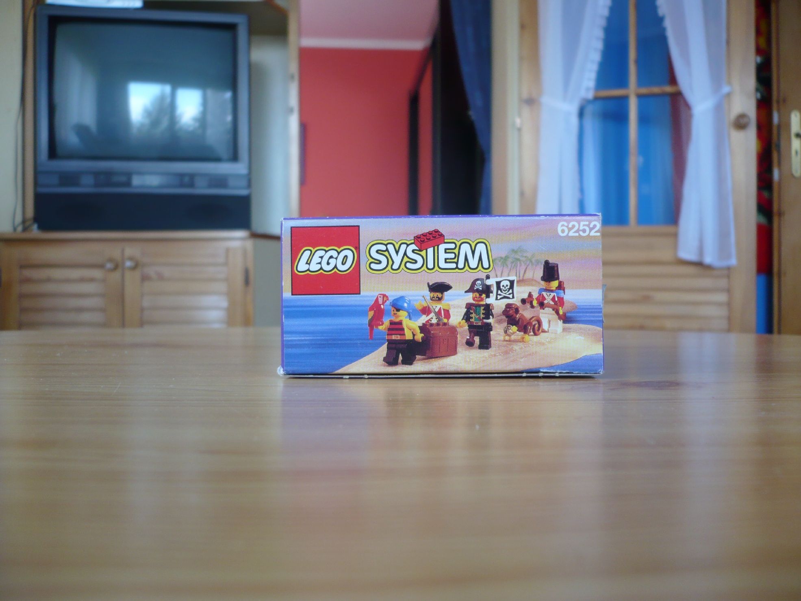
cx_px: 400
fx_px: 810
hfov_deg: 52.6
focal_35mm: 35
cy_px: 300
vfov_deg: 40.7
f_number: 2.8
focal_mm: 5.8
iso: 100
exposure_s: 1/25
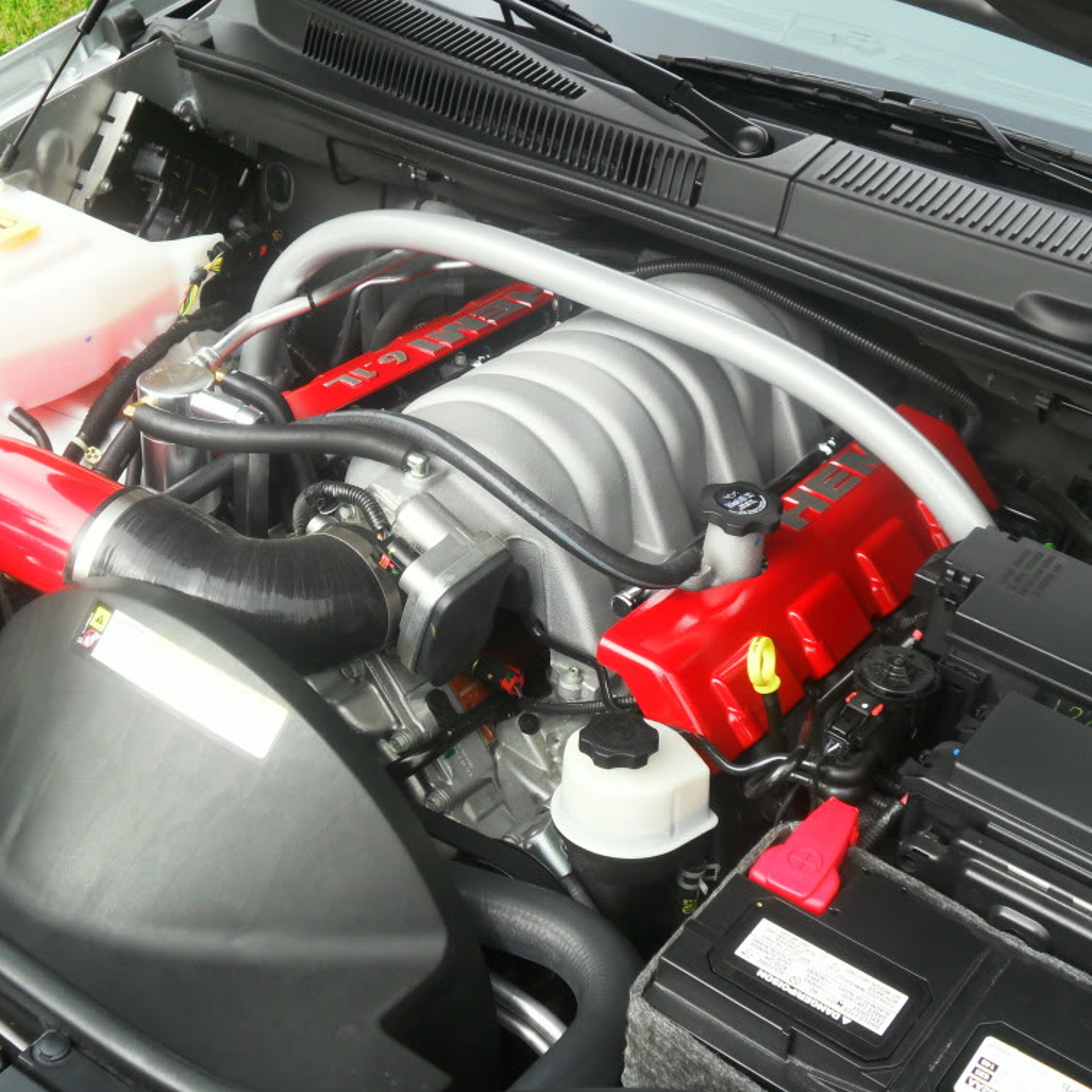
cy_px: 543
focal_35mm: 54
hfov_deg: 31.6
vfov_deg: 31.6
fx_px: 1927
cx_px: 478
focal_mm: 8.1
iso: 80
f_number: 3.5
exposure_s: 1/180
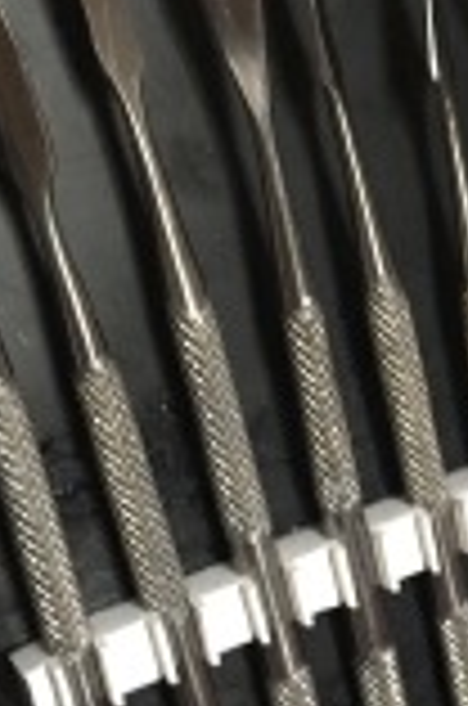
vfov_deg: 26.3
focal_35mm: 77
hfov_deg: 17.2
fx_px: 1508
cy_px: 441
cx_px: 486
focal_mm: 4.15
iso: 320
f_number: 2.2
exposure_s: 1/15
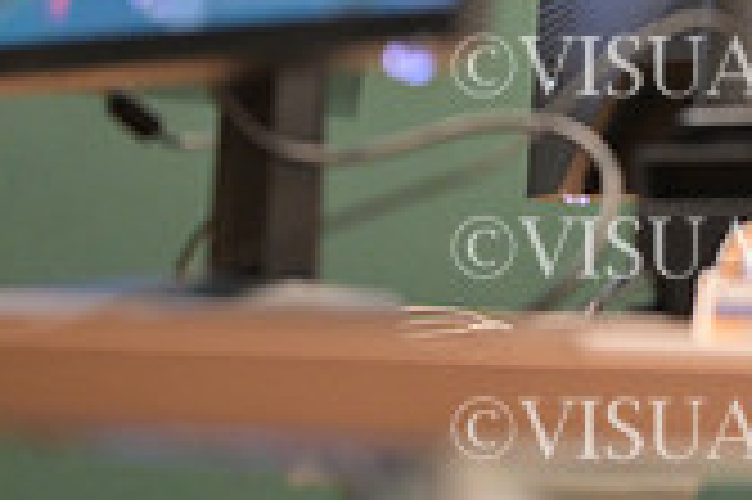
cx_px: 1103
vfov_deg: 9.8
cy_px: -25
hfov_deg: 13.9
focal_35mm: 139
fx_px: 2901
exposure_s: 1/400
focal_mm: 40
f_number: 1.4
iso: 2800
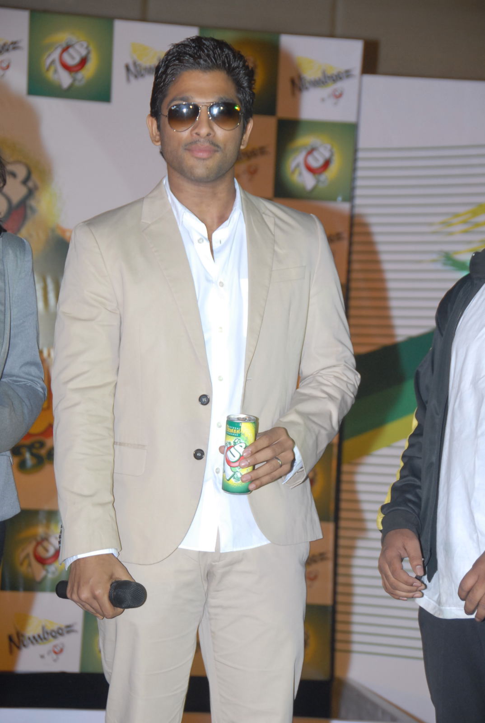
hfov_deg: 11.5
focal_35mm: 120
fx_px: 2413
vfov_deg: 17.0
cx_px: 242
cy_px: 362
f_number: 5.6
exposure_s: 1/125
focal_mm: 80
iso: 400
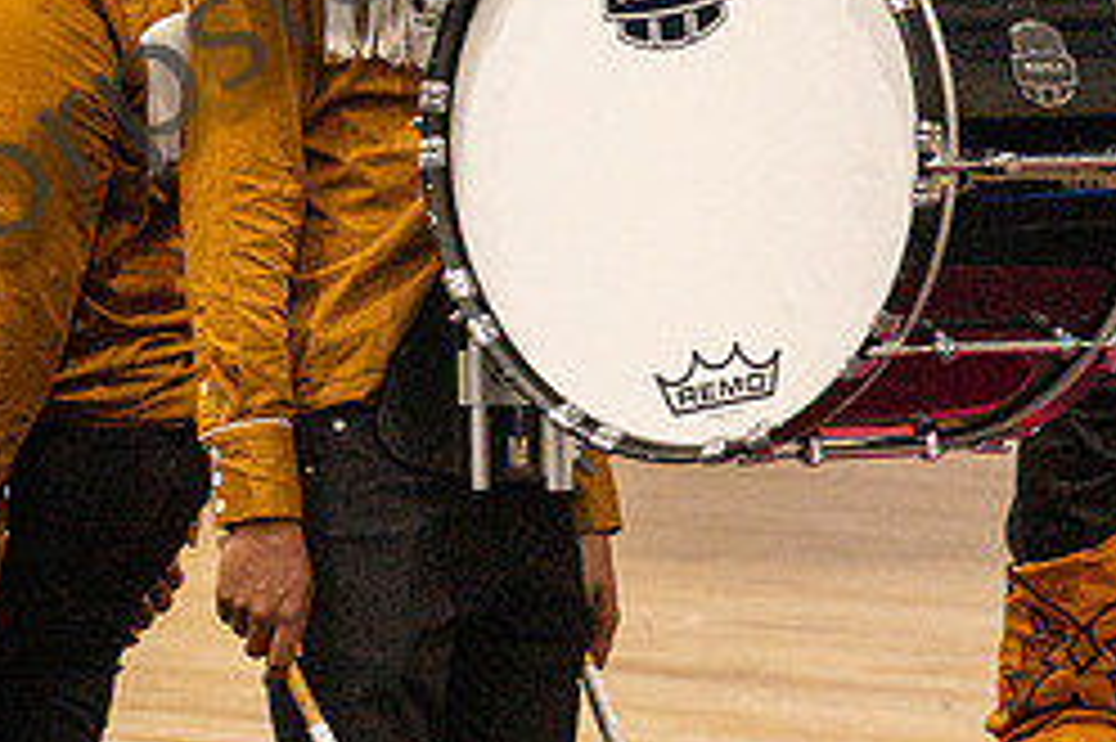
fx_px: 27416
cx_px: 147
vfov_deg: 1.6
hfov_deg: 2.3
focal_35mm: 885
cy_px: 290
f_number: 4
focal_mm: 200
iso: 5600
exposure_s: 1/500
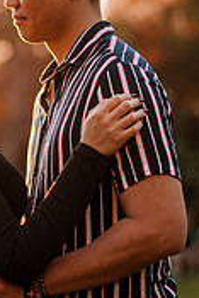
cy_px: 61
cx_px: -27
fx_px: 1233
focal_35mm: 149
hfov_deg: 9.1
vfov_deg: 13.7
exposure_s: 1/800
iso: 100
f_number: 1.4
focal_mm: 58
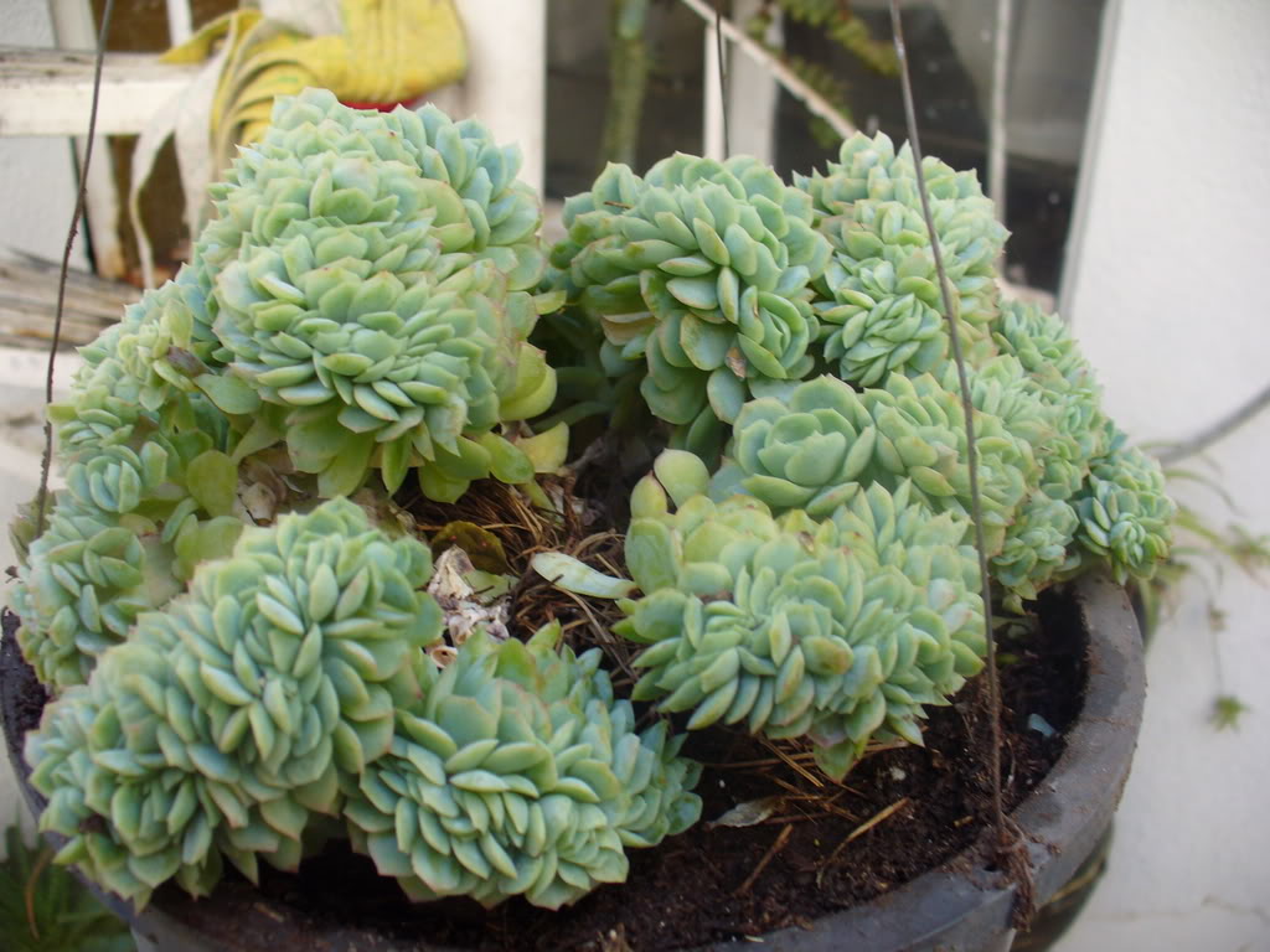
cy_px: 476
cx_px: 635
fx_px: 1357
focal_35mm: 37
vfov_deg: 38.7
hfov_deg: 50.1
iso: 80
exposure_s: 1/80
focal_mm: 6.1
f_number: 2.8
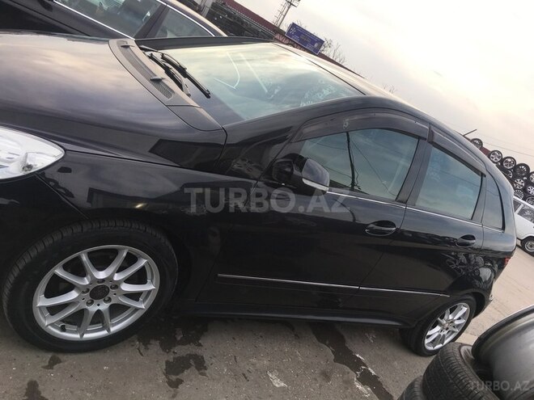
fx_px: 447
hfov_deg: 61.7
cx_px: 267
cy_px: 200
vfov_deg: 48.2
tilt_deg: -14.0
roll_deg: -30.4
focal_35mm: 29
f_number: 2.2
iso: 25
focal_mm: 4.15
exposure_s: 1/620
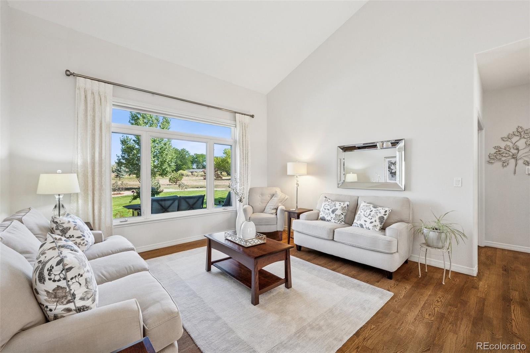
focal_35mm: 15
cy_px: 176
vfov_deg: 77.3
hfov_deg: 100.4
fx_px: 221
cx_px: 265
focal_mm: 15
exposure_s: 1/25
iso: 800
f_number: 11
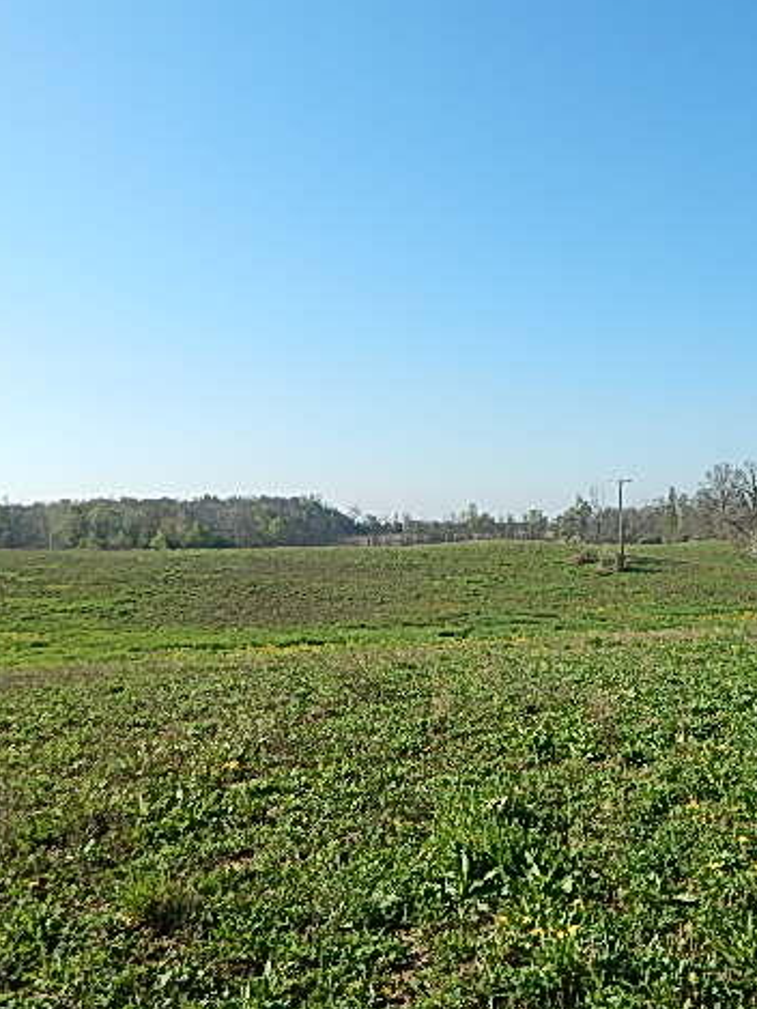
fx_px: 874
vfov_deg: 60.0
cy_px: 499
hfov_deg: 45.3
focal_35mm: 30
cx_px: 561
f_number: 6
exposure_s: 1/400
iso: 125
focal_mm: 4
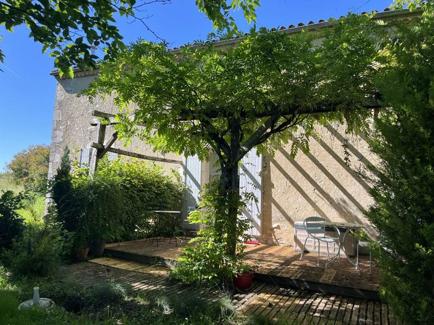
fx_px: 326
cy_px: 162
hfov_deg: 67.3
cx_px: 217
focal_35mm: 26
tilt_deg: +6.8
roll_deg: -1.0
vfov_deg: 53.1
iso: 50
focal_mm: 5.1
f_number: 1.6
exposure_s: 1/1117
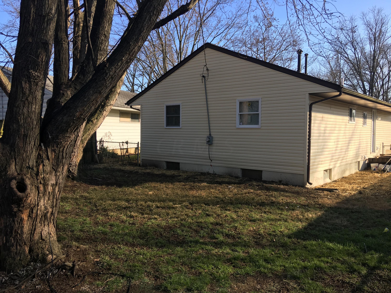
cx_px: 196
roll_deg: -0.7
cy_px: 146
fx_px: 328
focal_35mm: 29
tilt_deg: -1.9
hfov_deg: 61.7
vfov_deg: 48.2
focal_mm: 4.15
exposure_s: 1/705
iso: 25
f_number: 2.2
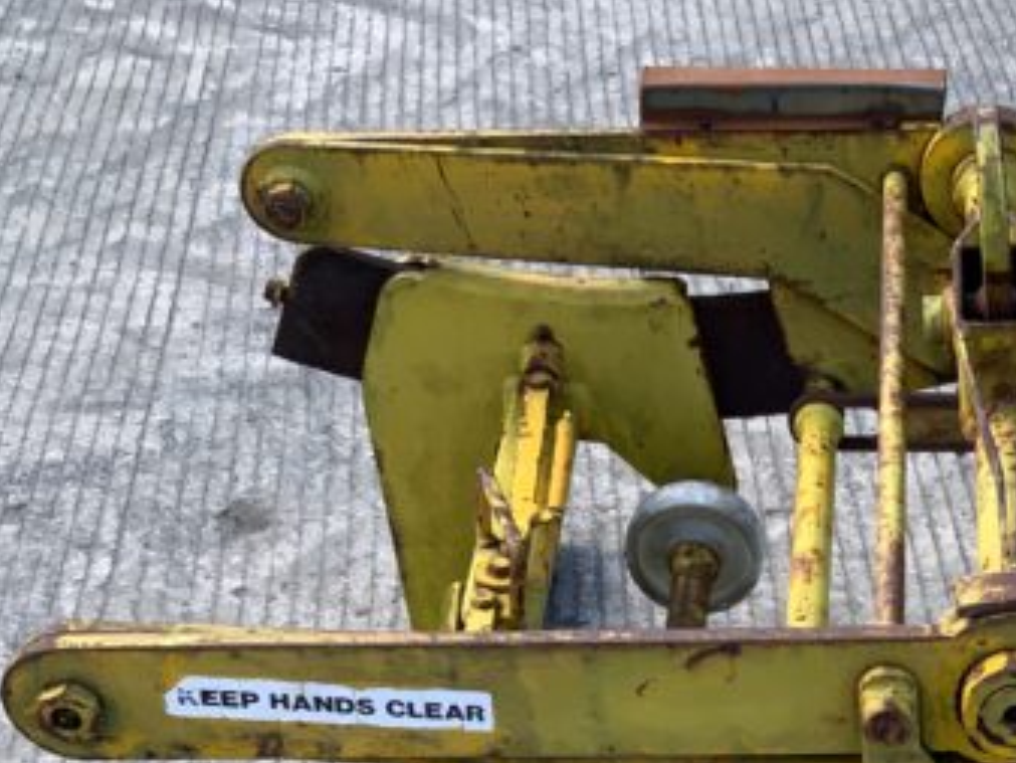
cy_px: 841
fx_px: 2584
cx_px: 1031
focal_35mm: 88
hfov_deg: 21.4
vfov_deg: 16.3
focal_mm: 3
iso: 16
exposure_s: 1/370
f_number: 1.8
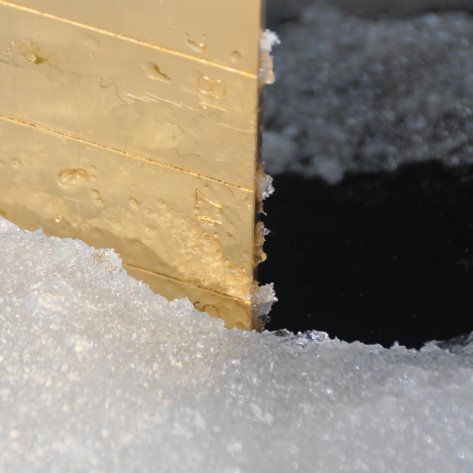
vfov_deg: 2.6
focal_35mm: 679
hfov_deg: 2.6
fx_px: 10497
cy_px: 198
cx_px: 131
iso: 160
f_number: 6.3
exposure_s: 1/400
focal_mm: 250
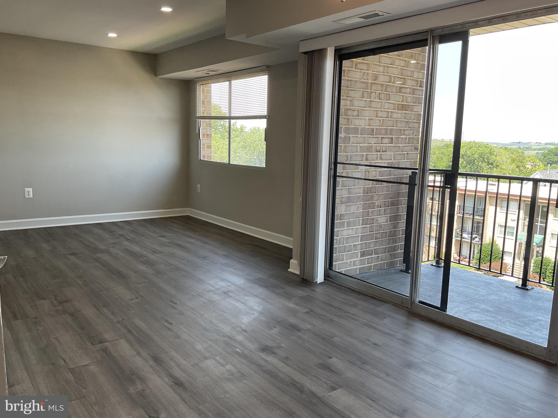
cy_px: 209
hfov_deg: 61.7
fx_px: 467
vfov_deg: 48.2
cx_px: 279
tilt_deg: -10.0
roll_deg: -0.8
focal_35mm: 29
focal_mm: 3
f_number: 1.8
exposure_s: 1/120
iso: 25
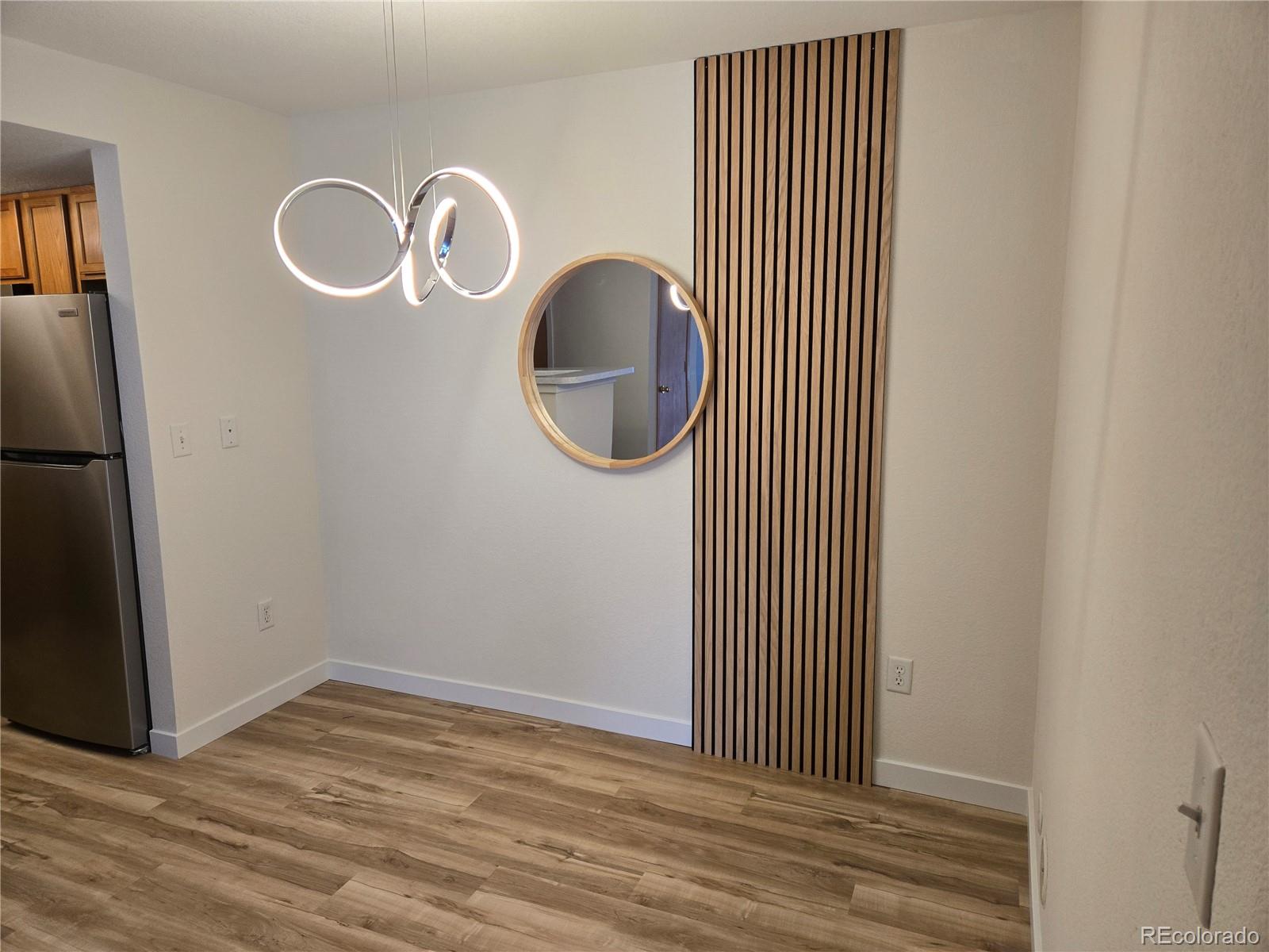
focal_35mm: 23
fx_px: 843
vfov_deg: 58.9
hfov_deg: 73.9
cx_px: 634
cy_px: 476
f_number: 1.8
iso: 200
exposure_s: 1/120
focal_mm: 5.4
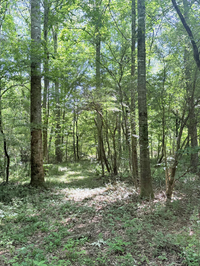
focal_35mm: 33
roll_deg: +0.9
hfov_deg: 42.6
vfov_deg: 55.4
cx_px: 74
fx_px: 254
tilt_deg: +3.9
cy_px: 129
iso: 160
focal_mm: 6.76
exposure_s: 1/217
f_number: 1.78
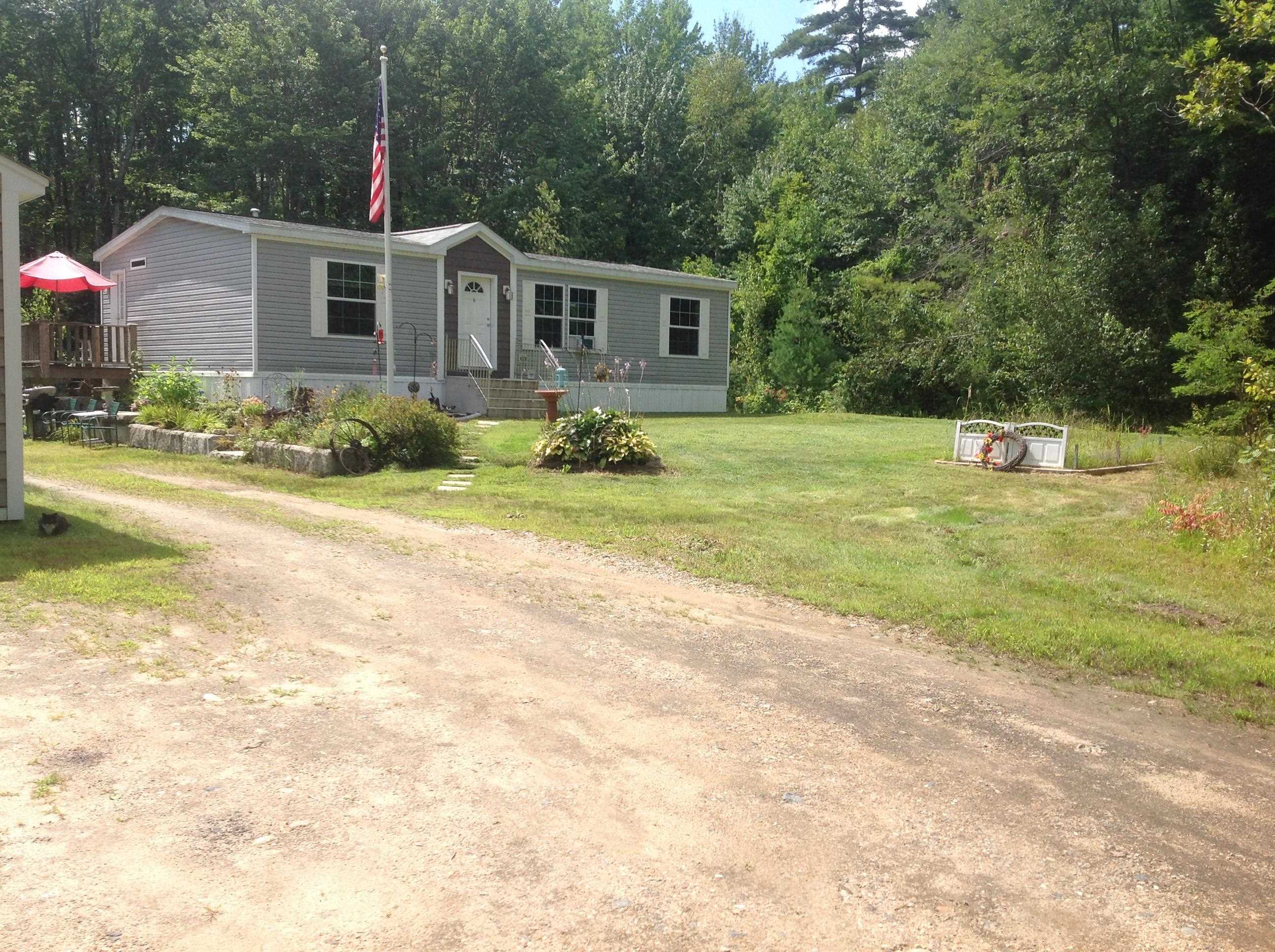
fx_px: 1287
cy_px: 476
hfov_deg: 52.7
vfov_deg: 40.6
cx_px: 638
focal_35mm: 35
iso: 50
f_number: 2.4
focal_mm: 4.28
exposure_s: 1/1209
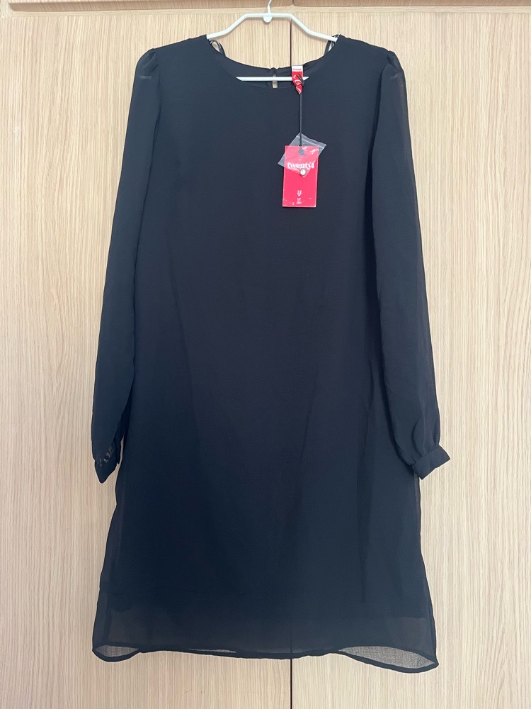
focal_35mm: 26
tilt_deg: +1.2
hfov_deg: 53.1
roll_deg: -0.1
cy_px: 354
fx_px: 532
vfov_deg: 67.3
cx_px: 266
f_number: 1.6
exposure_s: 1/60
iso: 400
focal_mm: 5.1
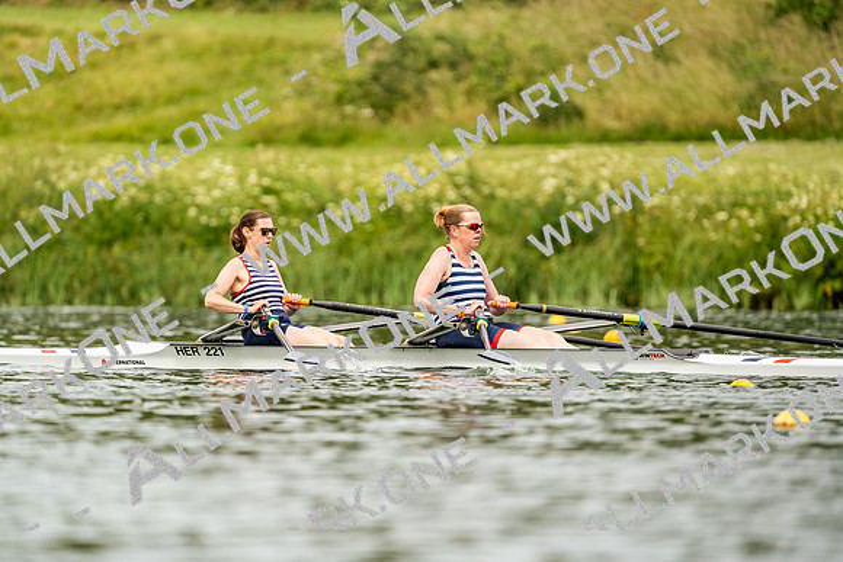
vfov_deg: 2.3
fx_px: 14053
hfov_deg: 3.4
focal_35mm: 600
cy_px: 281
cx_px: 422
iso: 500
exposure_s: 1/2000
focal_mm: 600
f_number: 6.3
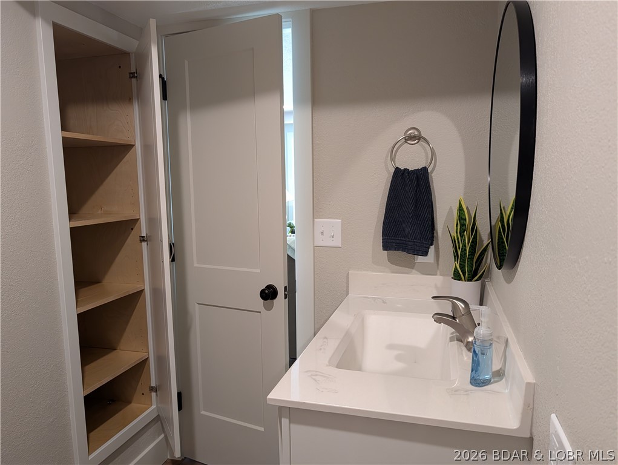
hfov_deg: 71.5
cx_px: 309
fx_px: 429
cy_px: 232
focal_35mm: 24
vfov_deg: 56.9
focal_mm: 6.9
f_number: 1.68
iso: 421
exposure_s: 1/120
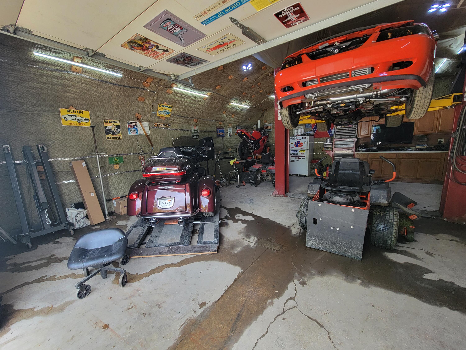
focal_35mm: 13
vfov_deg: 89.9
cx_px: 233
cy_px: 175
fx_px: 175
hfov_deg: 106.2
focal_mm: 2.2
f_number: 2.2
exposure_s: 1/120
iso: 100
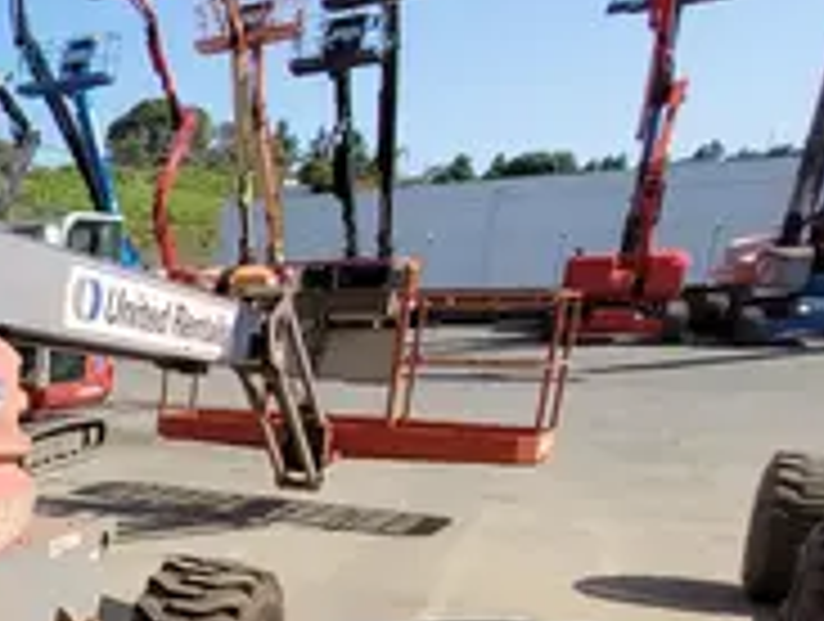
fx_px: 930
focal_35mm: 39
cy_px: 529
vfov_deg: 35.3
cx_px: -351
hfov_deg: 31.0
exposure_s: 1/1157
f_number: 2.2
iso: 40
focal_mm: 1.74
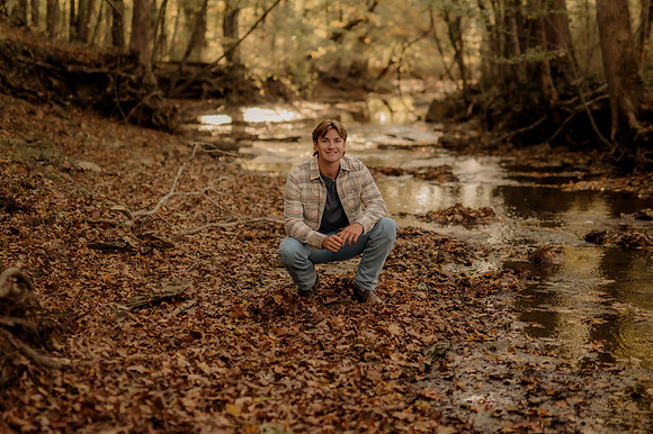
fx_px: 1360
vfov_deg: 18.2
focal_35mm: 75
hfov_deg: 27.0
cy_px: 217
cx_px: 326
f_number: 1.4
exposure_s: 1/320
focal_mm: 50
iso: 200
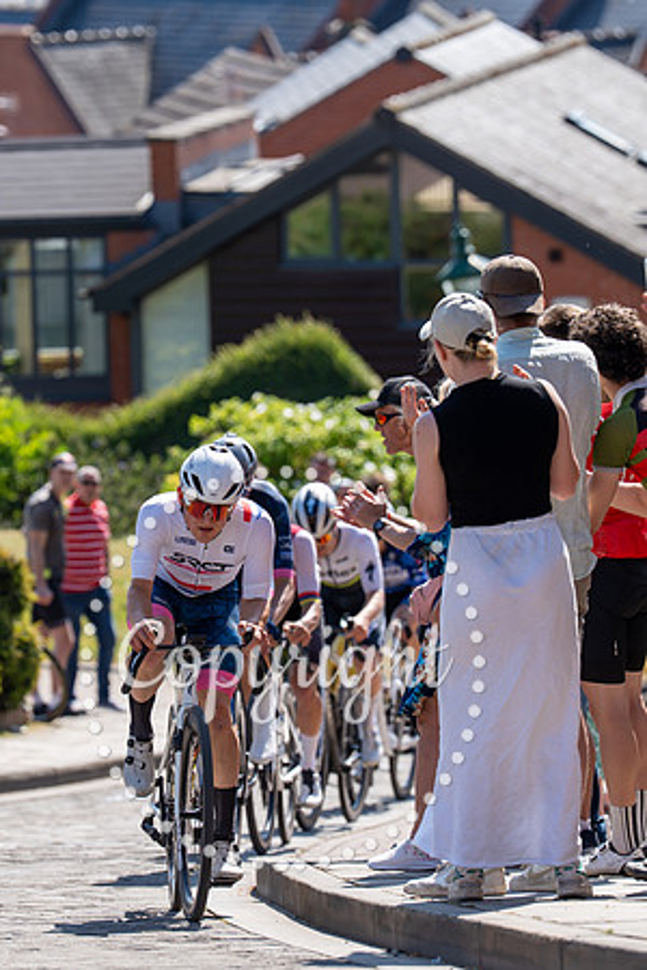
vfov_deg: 8.4
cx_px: 188
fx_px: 6616
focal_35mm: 245
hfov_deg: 5.6
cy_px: 488
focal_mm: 160
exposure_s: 1/1000
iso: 125
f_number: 3.5
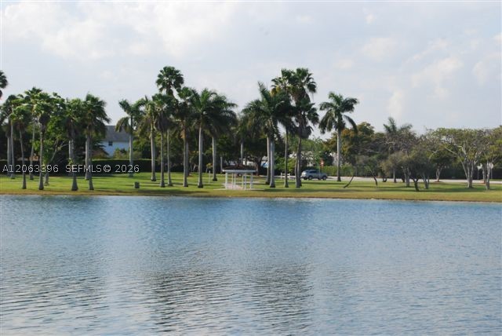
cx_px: 251
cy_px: 168
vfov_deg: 16.6
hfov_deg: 24.6
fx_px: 1151
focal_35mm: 82
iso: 800
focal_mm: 55
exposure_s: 1/640
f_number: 13
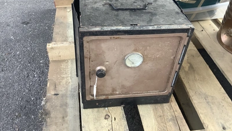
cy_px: 51
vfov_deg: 34.6
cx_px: 116
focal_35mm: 34
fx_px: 209
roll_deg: -1.9
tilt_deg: -42.0
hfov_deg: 58.0
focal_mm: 3.3
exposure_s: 1/120
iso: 64
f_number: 2.4
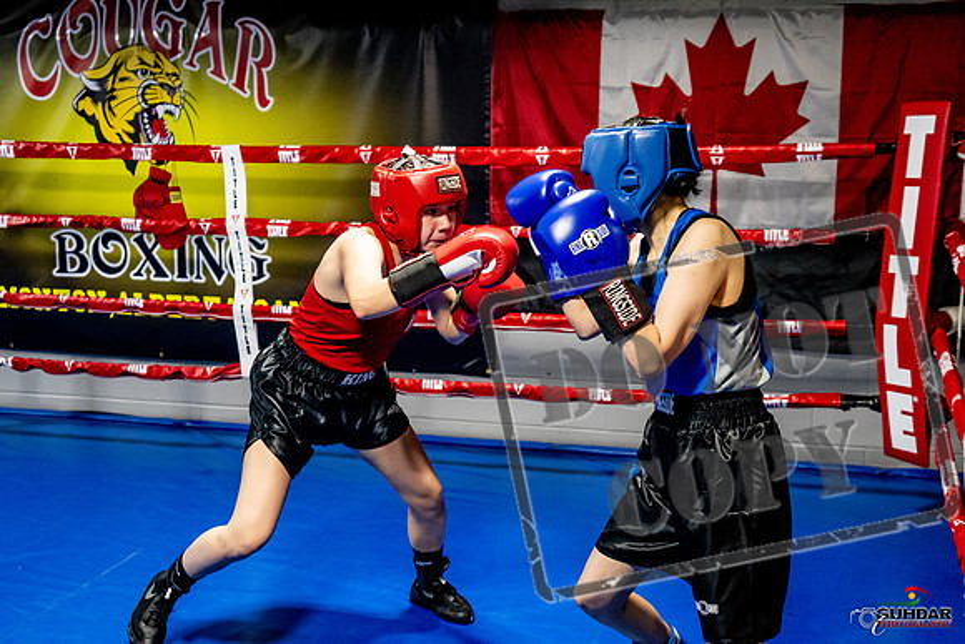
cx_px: 482
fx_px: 1394
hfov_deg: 38.2
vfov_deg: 26.0
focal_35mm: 52
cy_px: 322
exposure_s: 1/800
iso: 5000
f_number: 2.8
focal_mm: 35
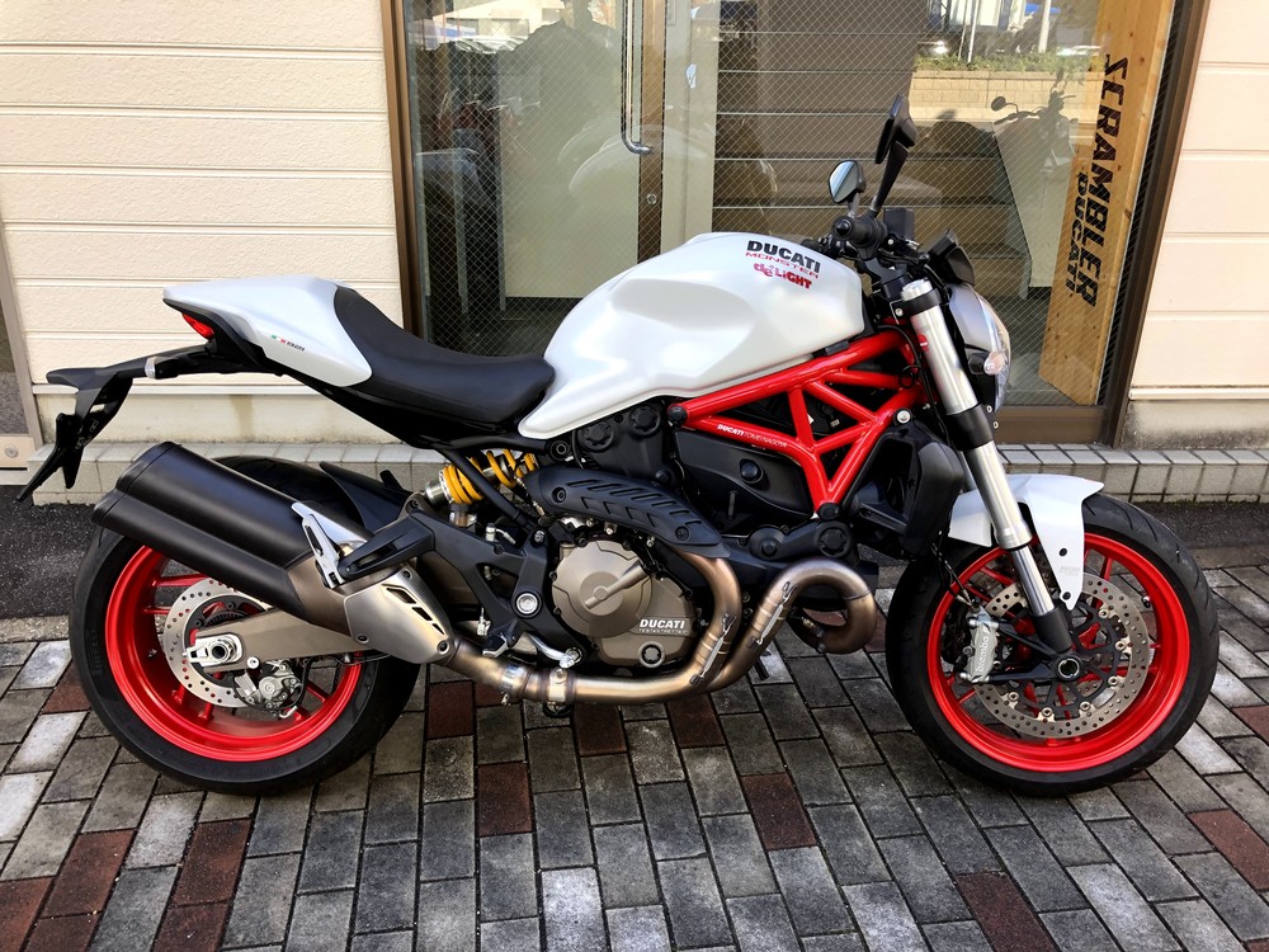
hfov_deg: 63.4
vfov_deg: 49.7
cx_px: 634
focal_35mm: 28
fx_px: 1026
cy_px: 476
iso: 32
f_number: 1.8
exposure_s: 1/120
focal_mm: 3.99
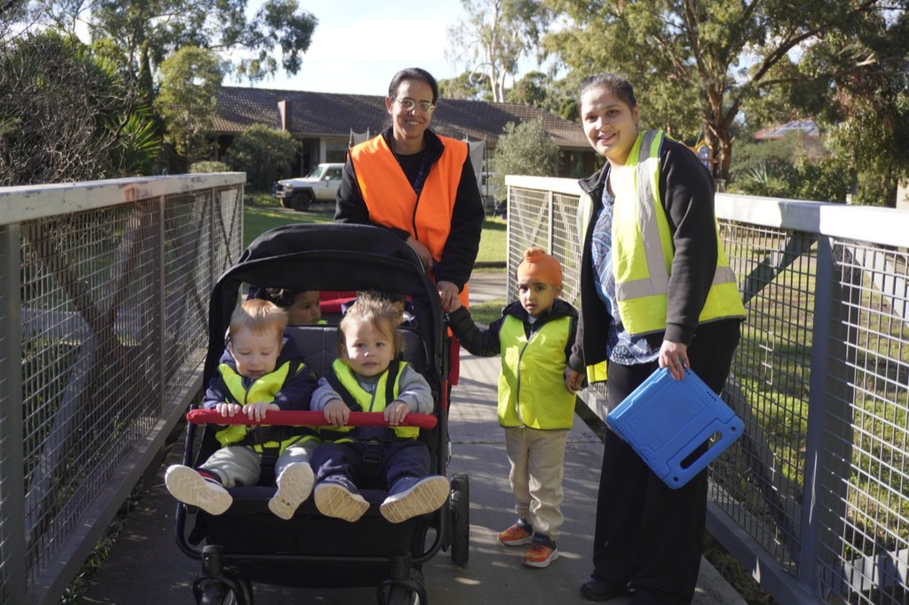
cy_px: 302
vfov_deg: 33.0
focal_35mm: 40
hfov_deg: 47.9
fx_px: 1022
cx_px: 454
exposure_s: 1/800
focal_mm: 27
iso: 320
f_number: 4.5
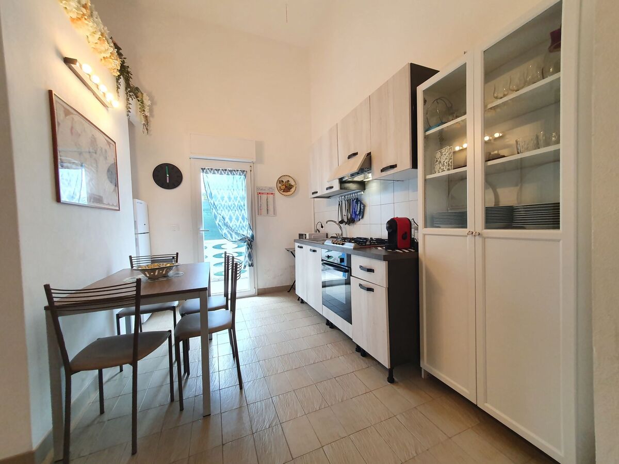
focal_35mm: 13
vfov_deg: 89.9
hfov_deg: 106.2
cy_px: 232
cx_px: 310
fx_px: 232
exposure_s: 1/50
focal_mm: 1.8
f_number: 2.2
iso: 200
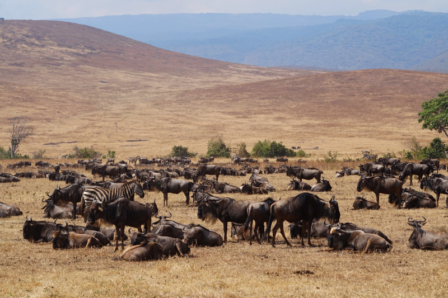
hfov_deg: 19.5
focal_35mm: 105
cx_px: 224
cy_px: 149
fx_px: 1306
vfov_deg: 13.0
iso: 100
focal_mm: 70
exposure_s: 1/160
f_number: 11
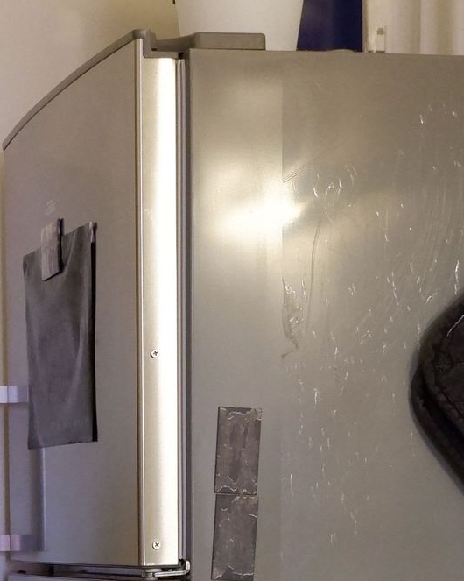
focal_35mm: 124
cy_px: 923
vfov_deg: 14.3
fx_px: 2130
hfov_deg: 12.3
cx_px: -20
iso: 3200
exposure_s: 1/45
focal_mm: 23.5
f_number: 4.4
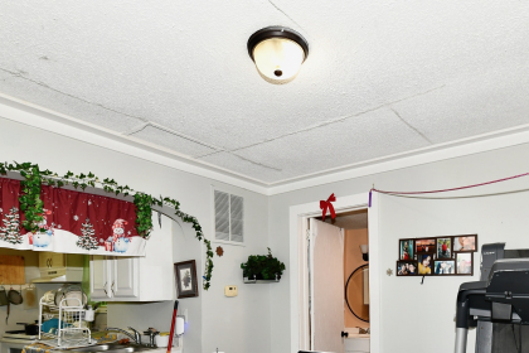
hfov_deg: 71.1
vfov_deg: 47.2
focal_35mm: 25
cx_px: 304
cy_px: 304
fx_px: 367
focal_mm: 14
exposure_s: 1/60
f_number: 6.3
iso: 640
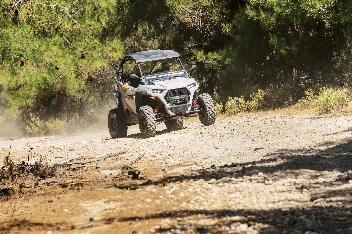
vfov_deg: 6.9
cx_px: 176
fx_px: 1954
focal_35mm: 200
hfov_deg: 10.3
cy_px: 117
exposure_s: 1/2000
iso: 400
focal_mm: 200
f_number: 5.6
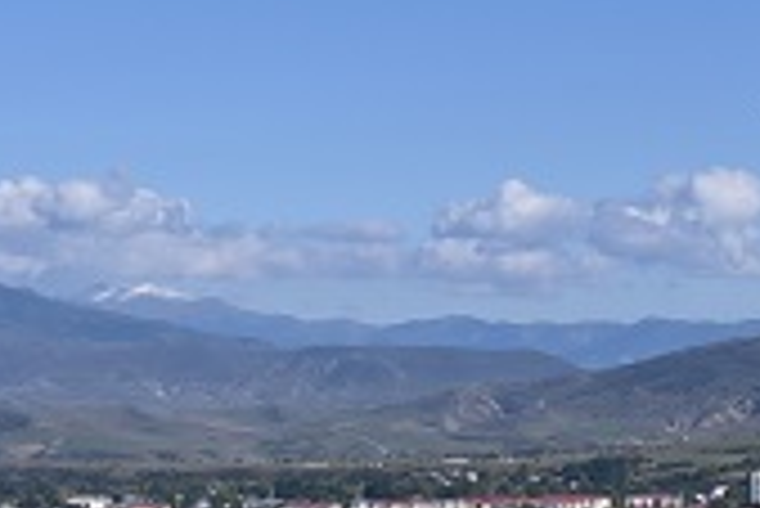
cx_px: 1282
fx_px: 3075
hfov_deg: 13.0
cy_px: 605
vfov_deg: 9.3
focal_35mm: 146
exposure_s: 1/500
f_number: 8
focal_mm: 20.5
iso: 100
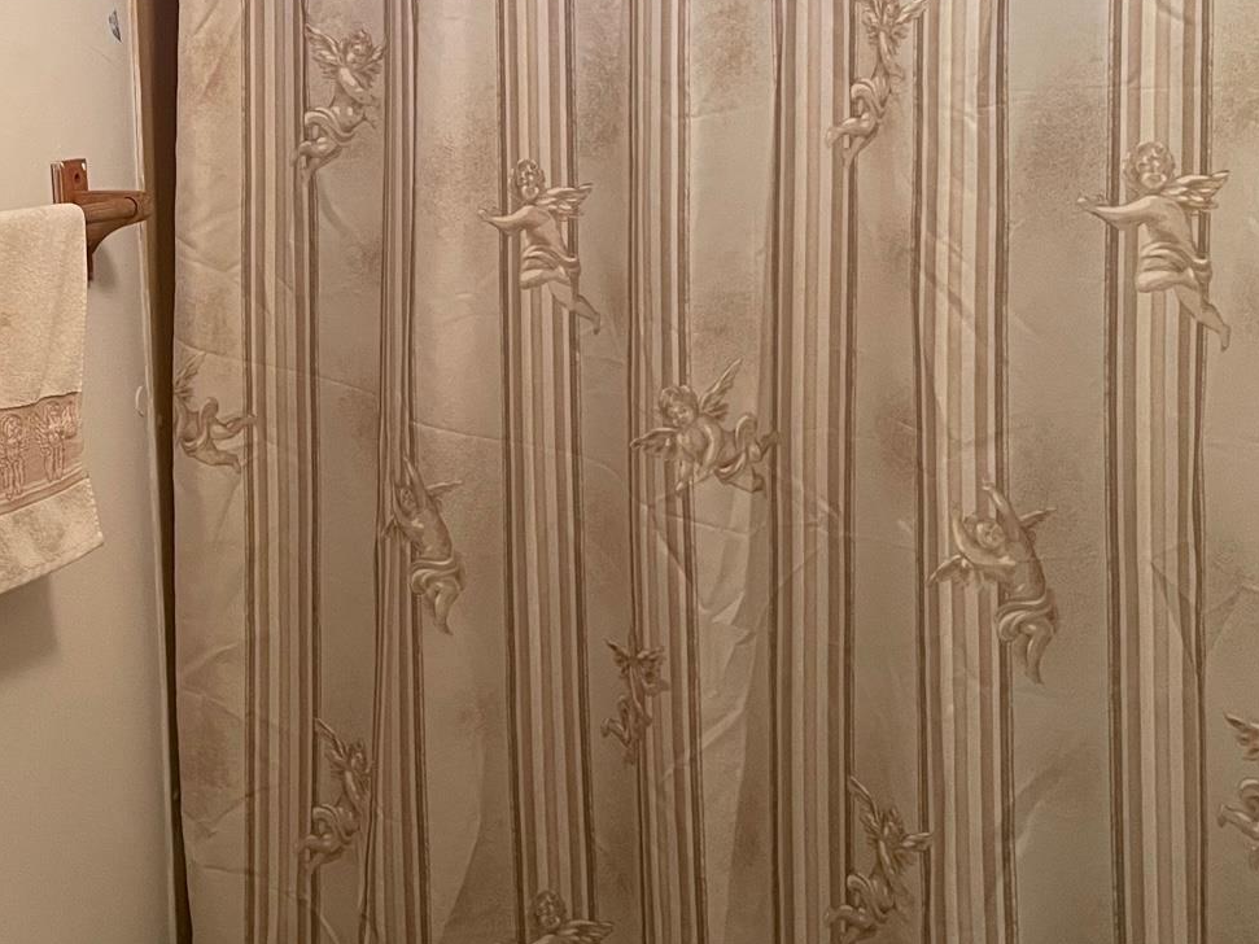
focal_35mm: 54
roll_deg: +2.5
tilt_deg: -5.0
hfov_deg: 34.4
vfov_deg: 26.8
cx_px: 248
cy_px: 277
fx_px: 1964
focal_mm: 4.2
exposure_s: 1/40
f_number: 1.6
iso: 400
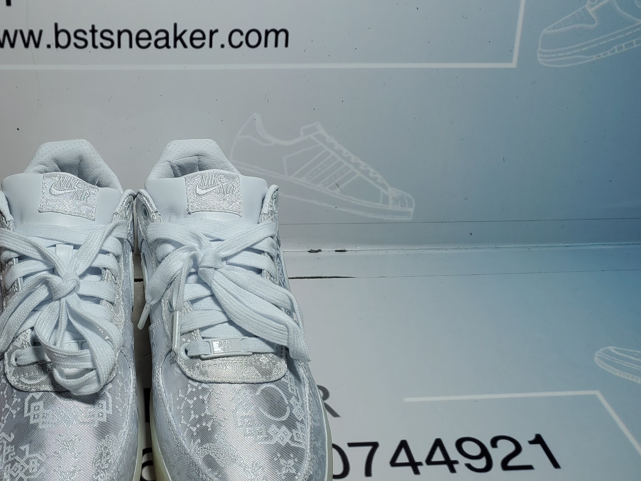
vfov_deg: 35.1
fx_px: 759
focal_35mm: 41
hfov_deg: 43.9
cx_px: 142
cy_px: 239
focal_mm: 4.3
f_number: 1.5
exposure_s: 1/1126
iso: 50
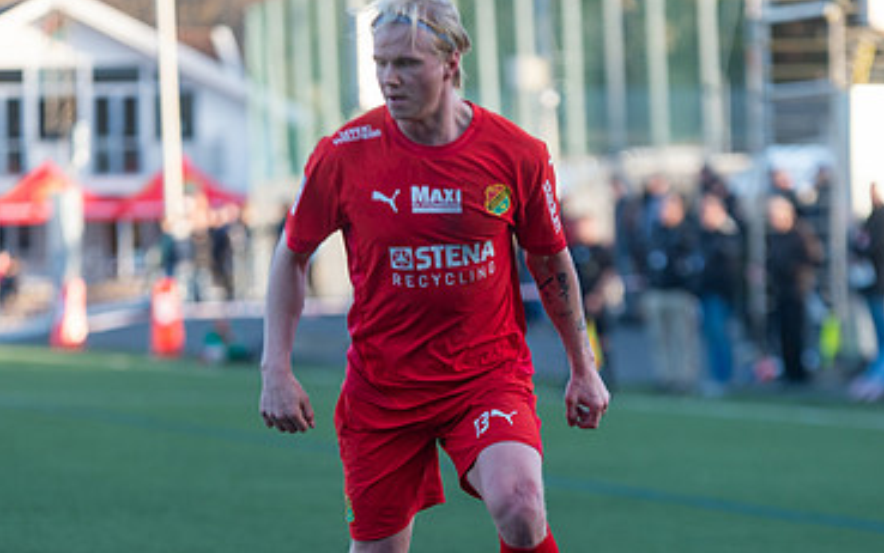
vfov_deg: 5.1
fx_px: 6170
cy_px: 412
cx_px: 402
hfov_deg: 8.2
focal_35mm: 256
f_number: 3.2
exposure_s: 1/1000
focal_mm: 160
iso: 450
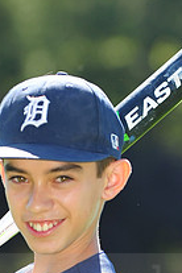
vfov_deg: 3.7
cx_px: 29
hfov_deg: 2.5
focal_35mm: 561
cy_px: 272
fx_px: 4254
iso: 320
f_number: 5
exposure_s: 1/500
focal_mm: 200
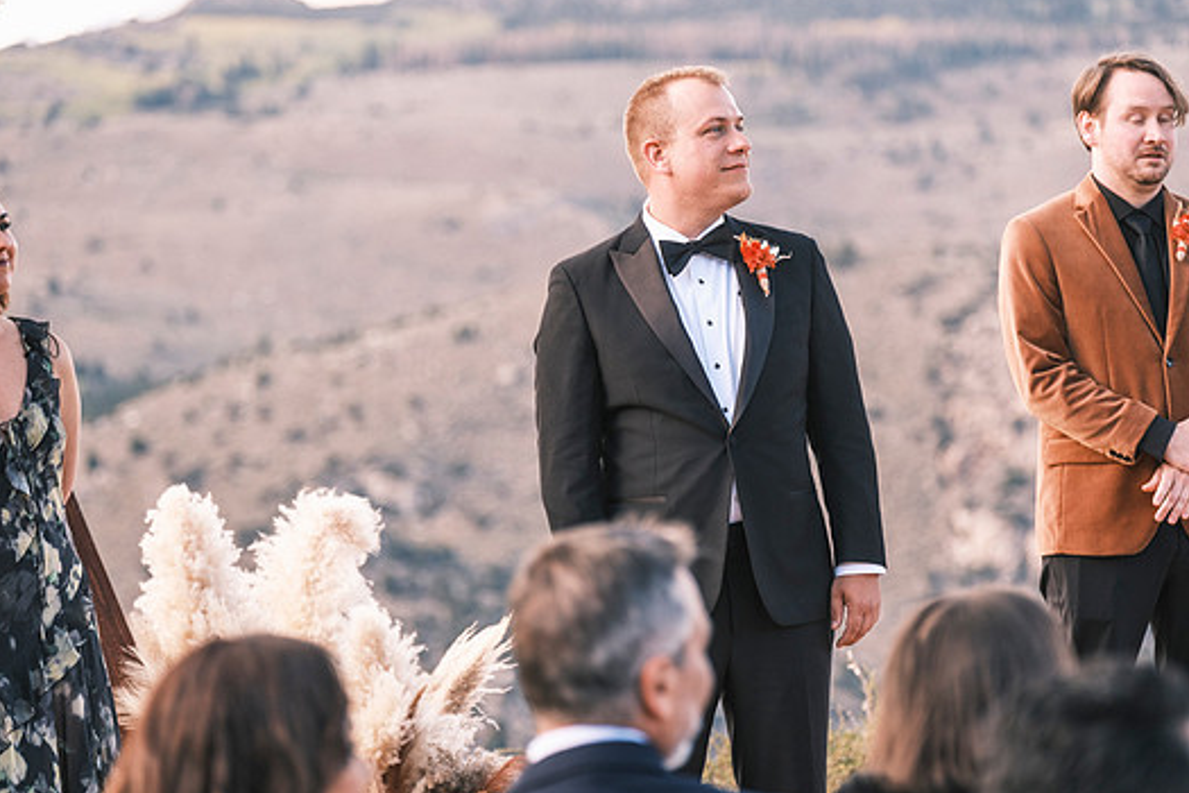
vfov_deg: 8.7
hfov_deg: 13.1
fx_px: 5185
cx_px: 632
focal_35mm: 157
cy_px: 389
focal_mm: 94.5
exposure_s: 1/680
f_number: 2.8
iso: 400
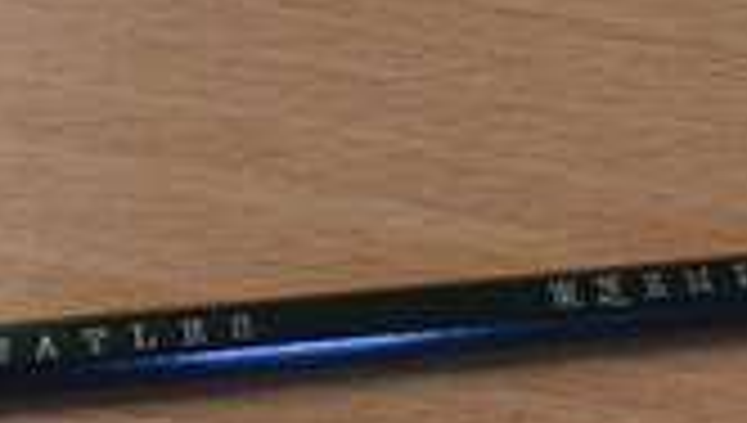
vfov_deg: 12.5
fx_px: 1924
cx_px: 27
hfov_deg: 21.3
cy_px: 220
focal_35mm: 97
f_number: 3.6
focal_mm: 6.42
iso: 400
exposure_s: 1/80
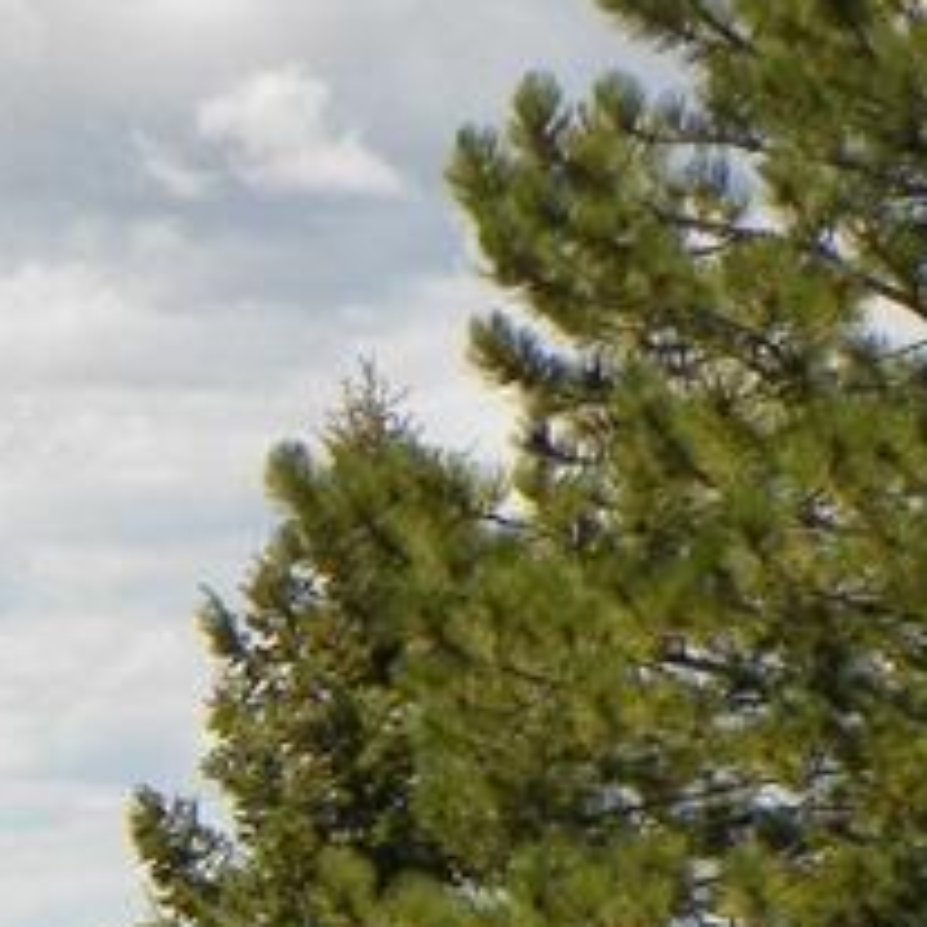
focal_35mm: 311
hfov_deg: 5.5
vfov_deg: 5.6
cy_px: 1420
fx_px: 9423
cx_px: -954
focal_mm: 12.6
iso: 64
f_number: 5.6
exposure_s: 1/400
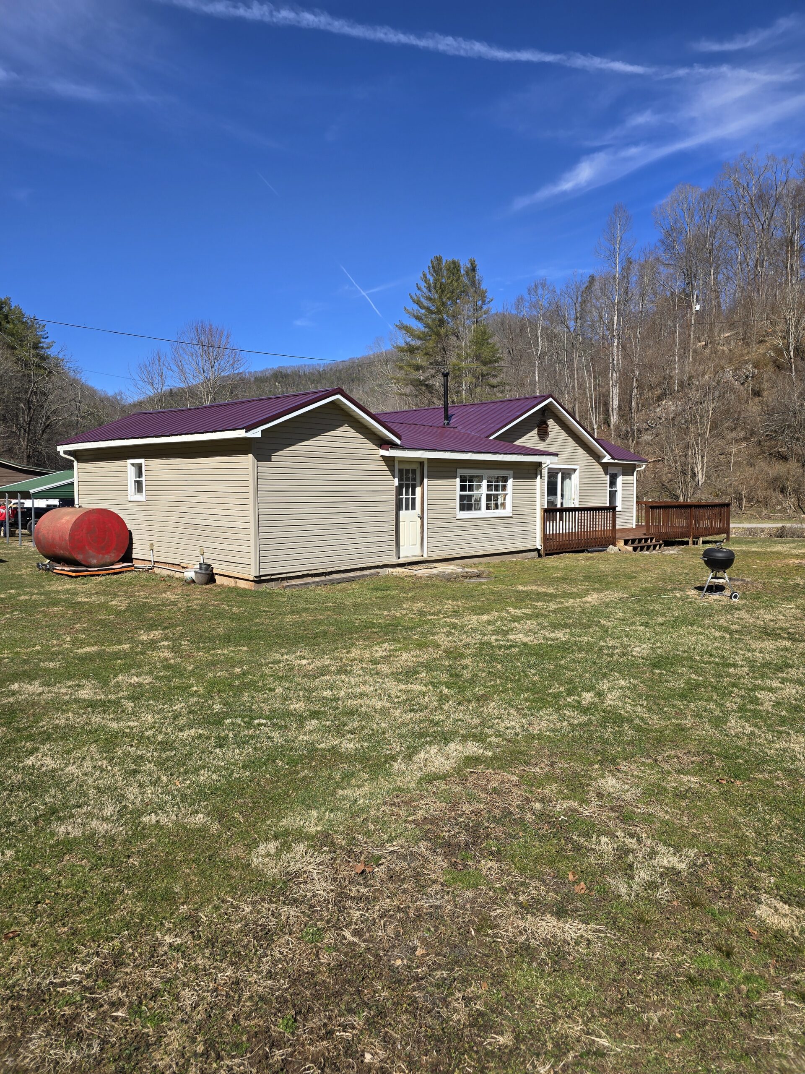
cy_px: 537
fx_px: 713
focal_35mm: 23
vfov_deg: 73.9
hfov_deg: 58.9
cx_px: 402
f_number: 1.7
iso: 12
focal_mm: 6.3
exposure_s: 1/897
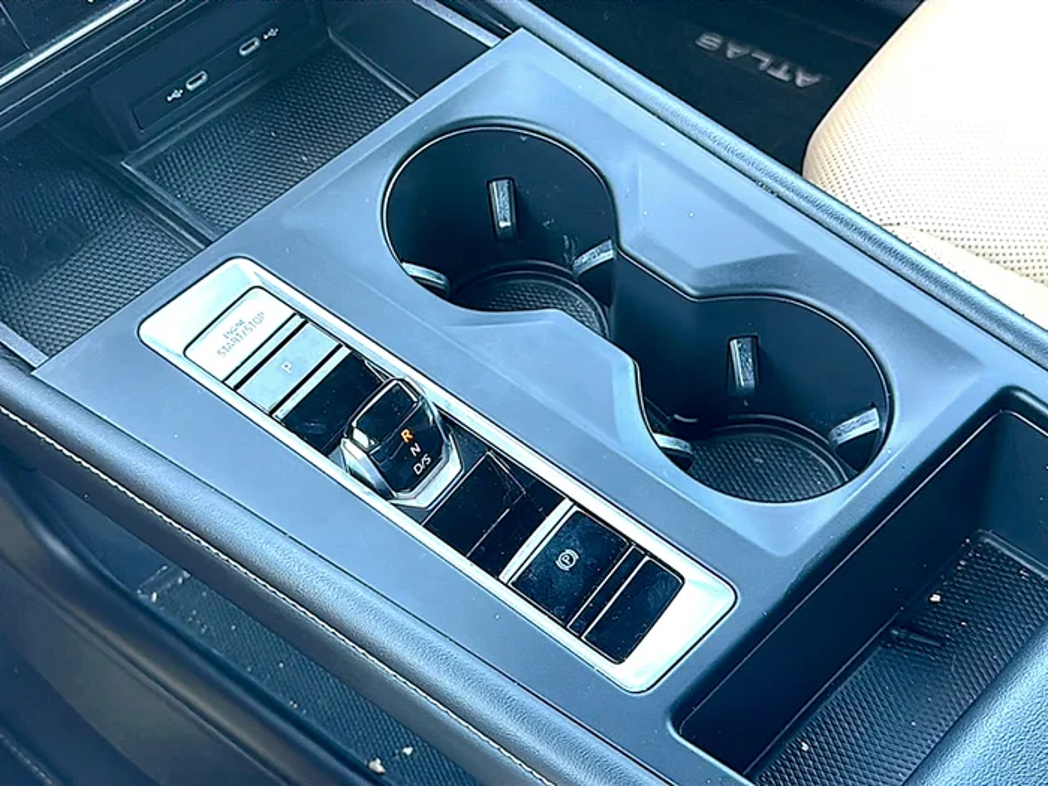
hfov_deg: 47.9
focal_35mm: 39
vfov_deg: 36.8
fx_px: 1181
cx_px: 524
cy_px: 393
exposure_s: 1/77
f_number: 1.78
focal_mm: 6.86
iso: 100
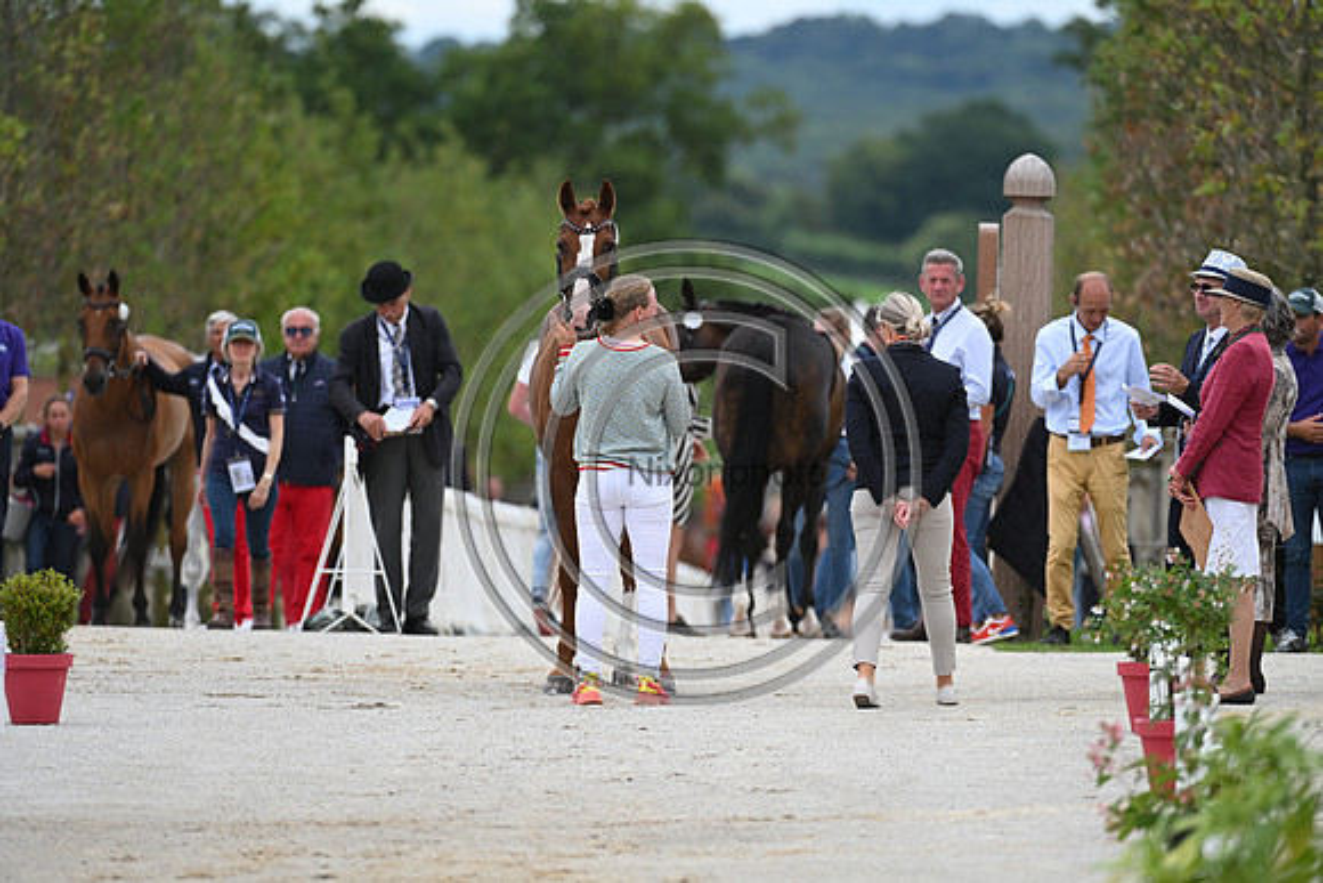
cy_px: 442
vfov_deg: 3.4
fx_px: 14703
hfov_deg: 5.2
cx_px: 662
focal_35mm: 400
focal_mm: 400
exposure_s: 1/1600
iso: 560
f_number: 5.6
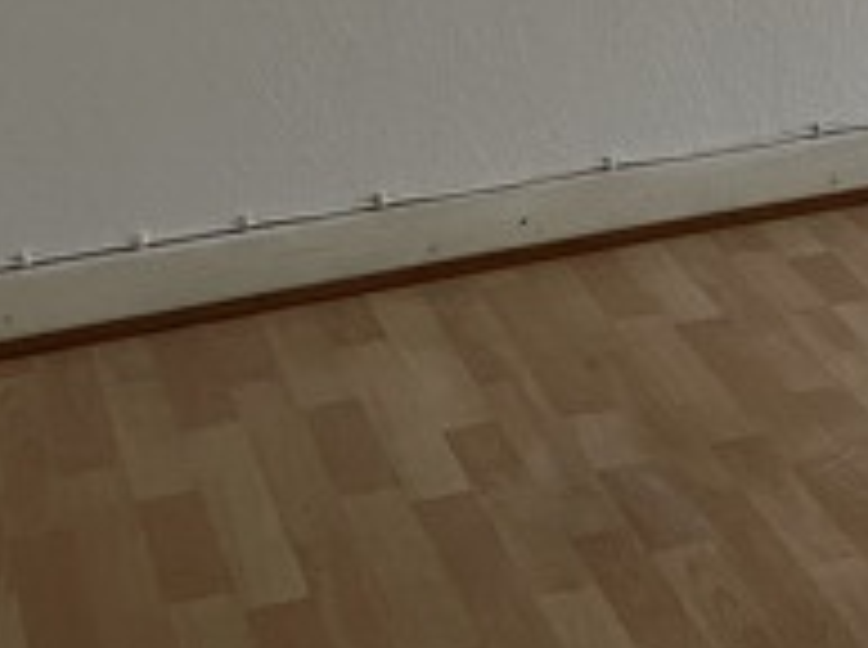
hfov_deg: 16.7
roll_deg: -0.5
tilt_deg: -3.2
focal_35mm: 108
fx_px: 2703
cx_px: 1286
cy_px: -567
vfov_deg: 12.4
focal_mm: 5.1
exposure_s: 1/69
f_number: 1.6
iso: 125
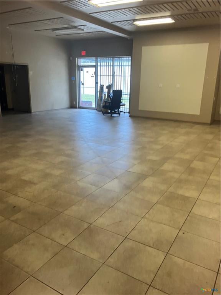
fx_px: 238
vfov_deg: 63.4
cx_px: 110
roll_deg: +0.7
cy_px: 148
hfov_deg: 49.7
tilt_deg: -12.3
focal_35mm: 28
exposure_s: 1/60
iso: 50
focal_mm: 3.99
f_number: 1.8
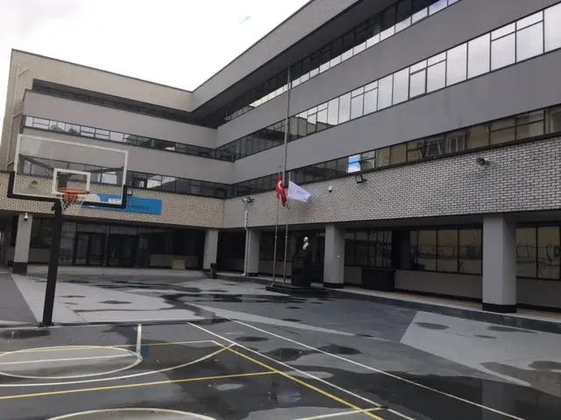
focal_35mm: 29
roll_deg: -3.7
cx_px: 280
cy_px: 210
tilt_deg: +6.6
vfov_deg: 48.2
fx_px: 470
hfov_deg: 61.7
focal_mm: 4.15
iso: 25
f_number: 2.2
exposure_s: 1/375
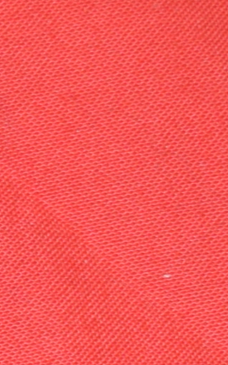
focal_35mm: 412
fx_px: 4102
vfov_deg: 5.1
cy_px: 425
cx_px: -568
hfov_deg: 3.1
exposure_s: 1/60
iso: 500
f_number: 5
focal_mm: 31
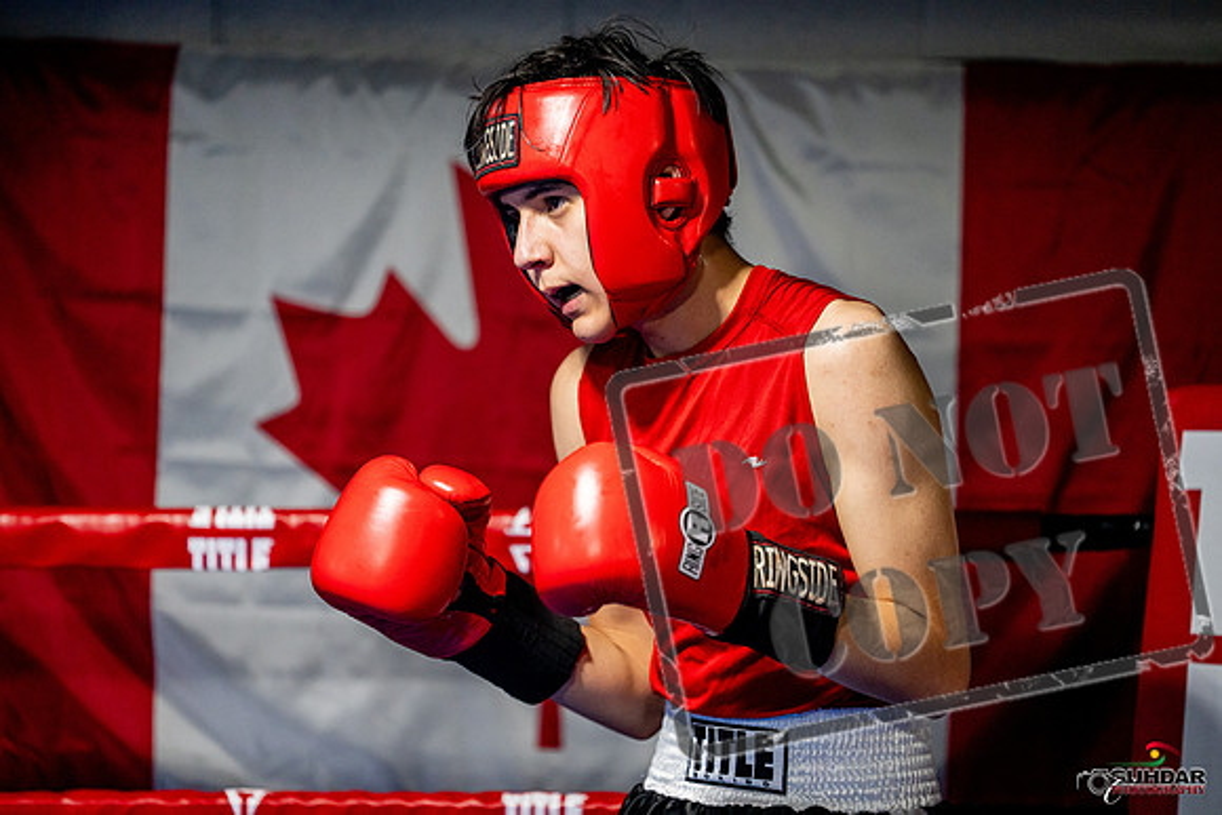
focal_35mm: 150
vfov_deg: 9.2
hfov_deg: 13.7
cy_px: 408
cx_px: 611
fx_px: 5093
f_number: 2
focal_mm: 150
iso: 4000
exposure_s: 1/1000
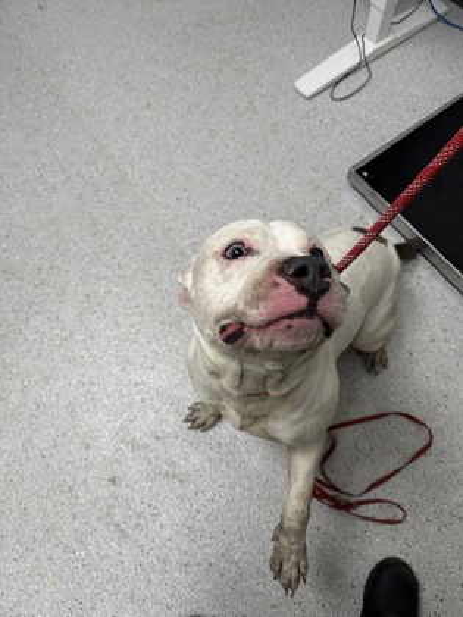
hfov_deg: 56.8
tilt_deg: -65.2
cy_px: 308
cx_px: 232
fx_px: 428
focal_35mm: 24
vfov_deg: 71.6
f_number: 1.78
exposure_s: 1/120
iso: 160
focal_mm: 6.86
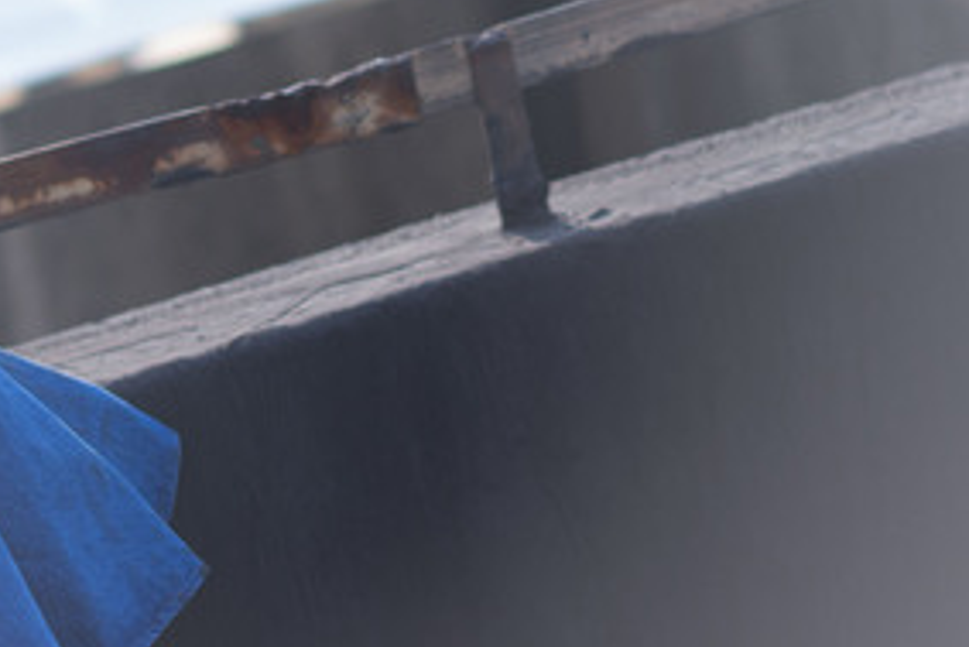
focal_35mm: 199
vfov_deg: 6.9
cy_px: -19
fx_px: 5359
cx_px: -178
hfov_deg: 10.2
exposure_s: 1/800
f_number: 1.8
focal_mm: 55
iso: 50
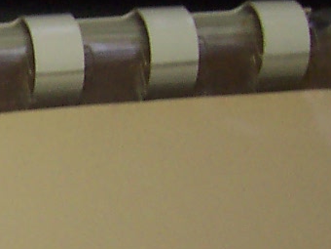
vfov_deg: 8.2
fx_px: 1721
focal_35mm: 180
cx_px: -284
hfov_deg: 10.3
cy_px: 298
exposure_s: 1/90
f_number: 2.8
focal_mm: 5.6
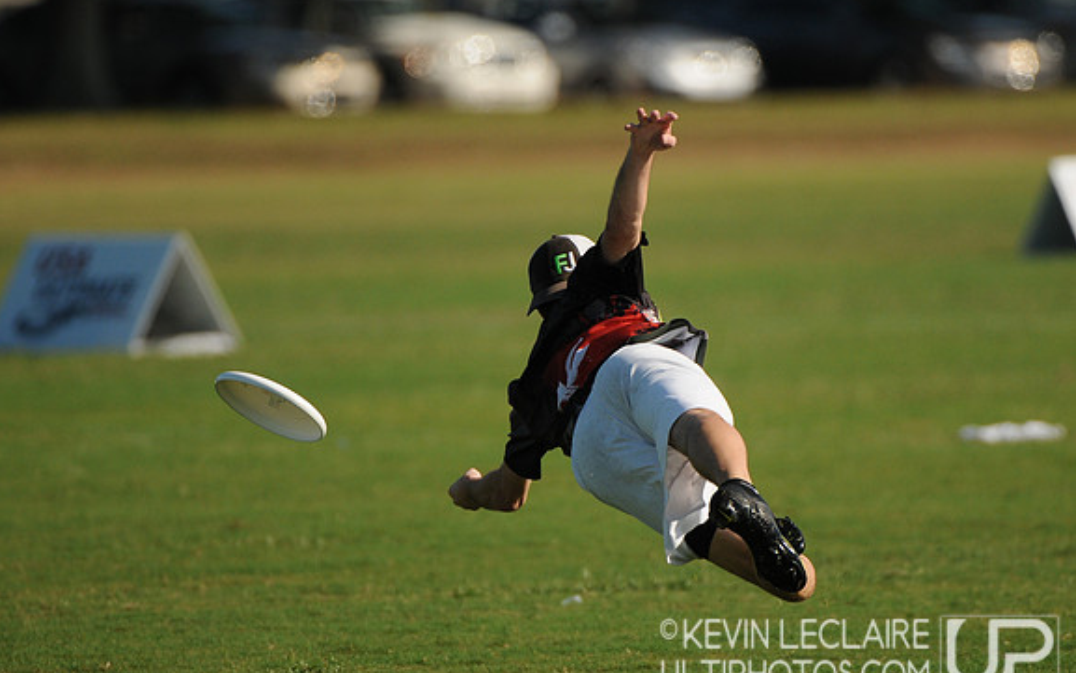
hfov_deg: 3.4
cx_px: 537
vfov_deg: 2.1
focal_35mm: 614
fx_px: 18010
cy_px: 350
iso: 400
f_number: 4
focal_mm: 400
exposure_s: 1/4000
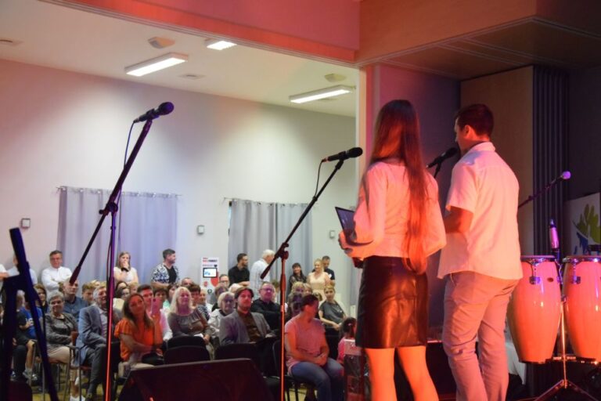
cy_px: 200
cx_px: 300
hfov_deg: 38.9
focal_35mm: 51
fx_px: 851
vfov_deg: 26.5
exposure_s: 1/125
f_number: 5.6
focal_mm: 34
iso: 5000
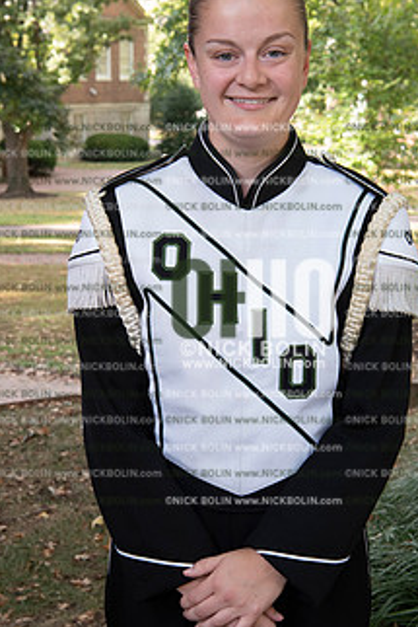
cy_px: 314
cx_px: 253
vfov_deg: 30.1
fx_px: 1166
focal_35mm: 67
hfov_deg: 20.3
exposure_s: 1/100
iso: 800
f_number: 8
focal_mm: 48
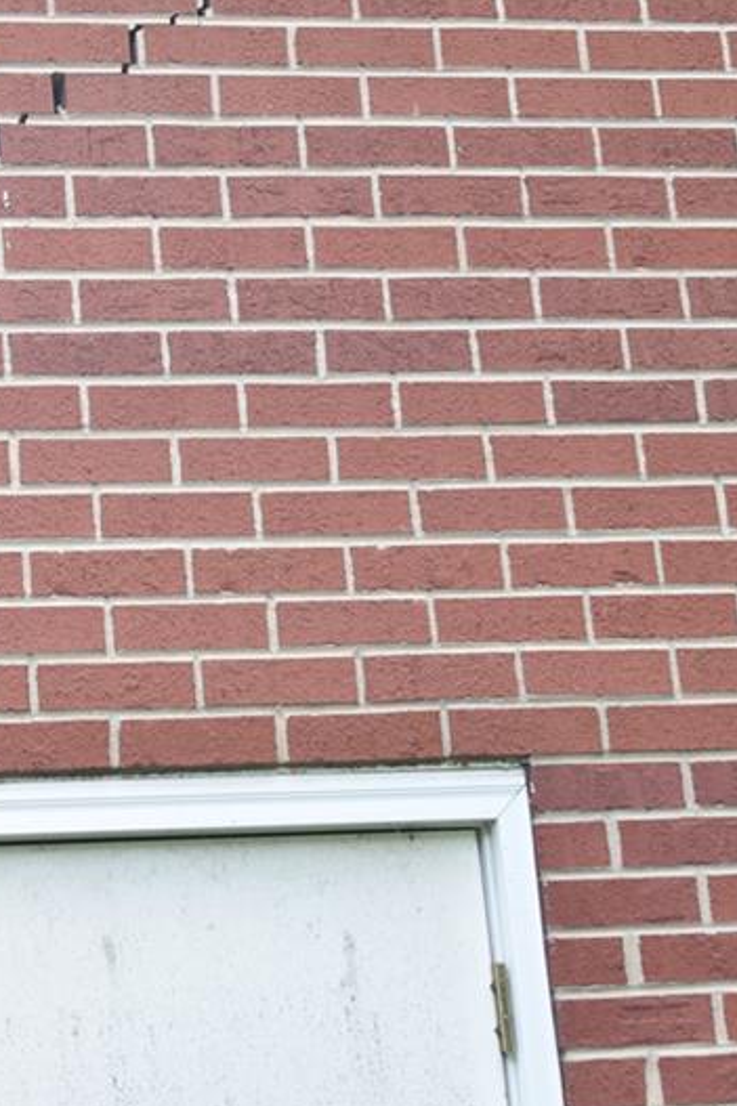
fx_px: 2089
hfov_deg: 19.1
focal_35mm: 68
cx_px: -97
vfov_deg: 29.6
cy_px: 492
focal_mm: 35
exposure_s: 1/250
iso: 1250
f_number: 8
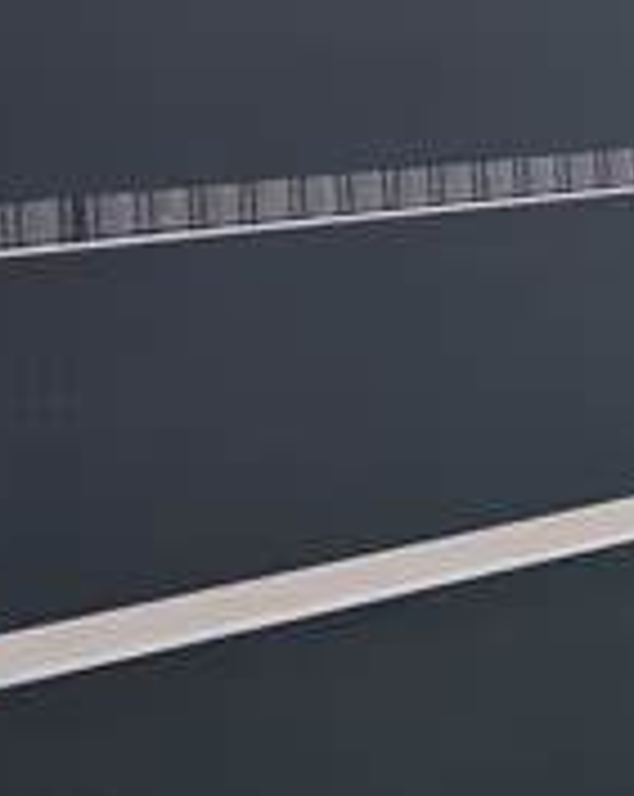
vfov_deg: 14.7
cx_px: 1736
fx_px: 3057
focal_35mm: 130
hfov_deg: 9.8
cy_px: 139
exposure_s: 1/100
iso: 80
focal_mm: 5.4
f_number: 1.8
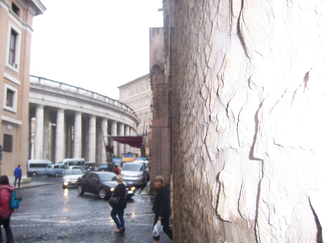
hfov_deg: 51.4
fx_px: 337
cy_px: 122
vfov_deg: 39.6
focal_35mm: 36
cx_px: 162
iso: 80
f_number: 2.8
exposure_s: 1/60
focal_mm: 6.2
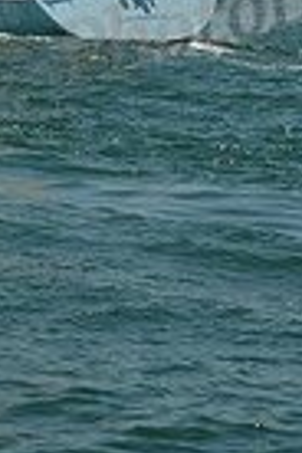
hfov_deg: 4.6
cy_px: -456
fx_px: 3712
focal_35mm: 295
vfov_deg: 6.8
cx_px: -110
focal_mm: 70
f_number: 16
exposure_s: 1/500
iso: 280
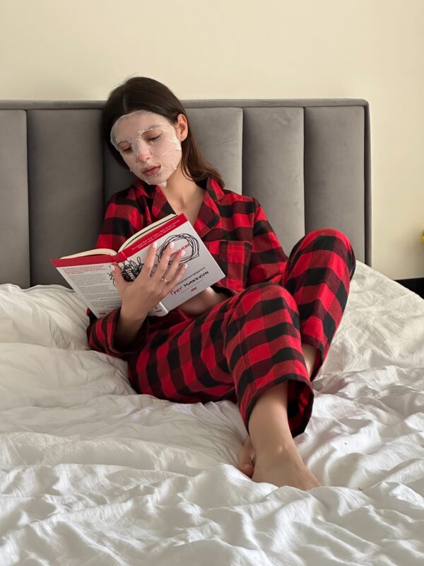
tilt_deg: -7.0
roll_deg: +0.3
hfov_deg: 19.1
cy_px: 283
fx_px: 1258
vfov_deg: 25.3
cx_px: 212
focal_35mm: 77
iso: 250
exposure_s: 1/99
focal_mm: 9
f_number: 2.8
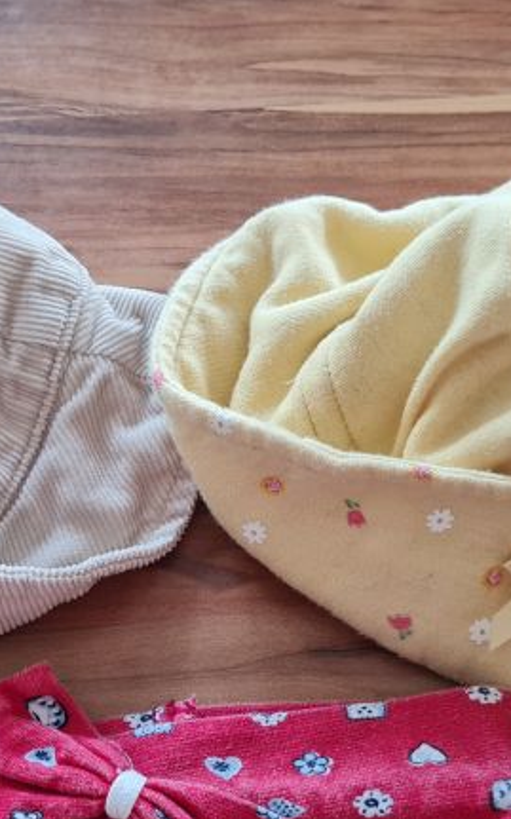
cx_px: 142
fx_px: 1427
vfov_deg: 31.8
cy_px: 526
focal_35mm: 64
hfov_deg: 20.2
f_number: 1.8
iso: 200
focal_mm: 5.4
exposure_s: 1/50
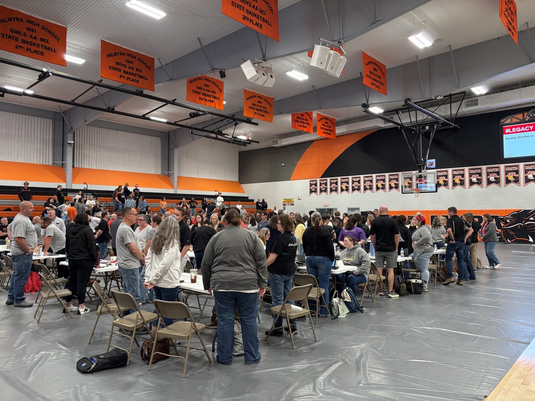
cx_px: 268
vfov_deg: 53.1
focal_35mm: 26
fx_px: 402
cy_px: 200
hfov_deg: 67.3
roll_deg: +0.0
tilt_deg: +1.0
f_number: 1.6
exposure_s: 1/120
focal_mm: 5.96
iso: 250
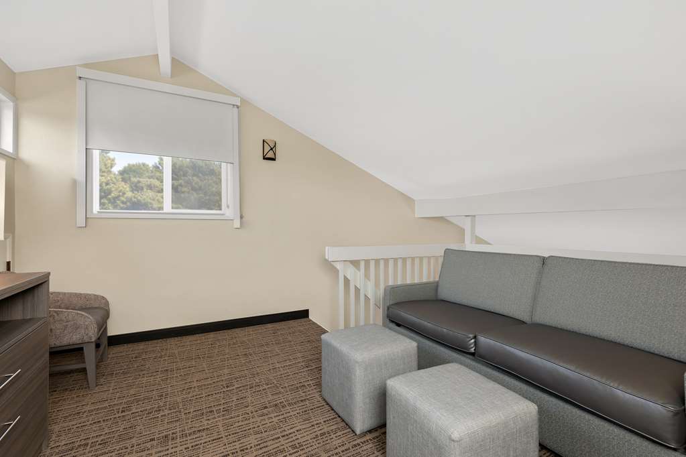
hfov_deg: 96.7
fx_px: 305
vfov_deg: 73.7
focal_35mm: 16
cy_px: 228
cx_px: 343
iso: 200
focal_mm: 16
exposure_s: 1/2
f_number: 8
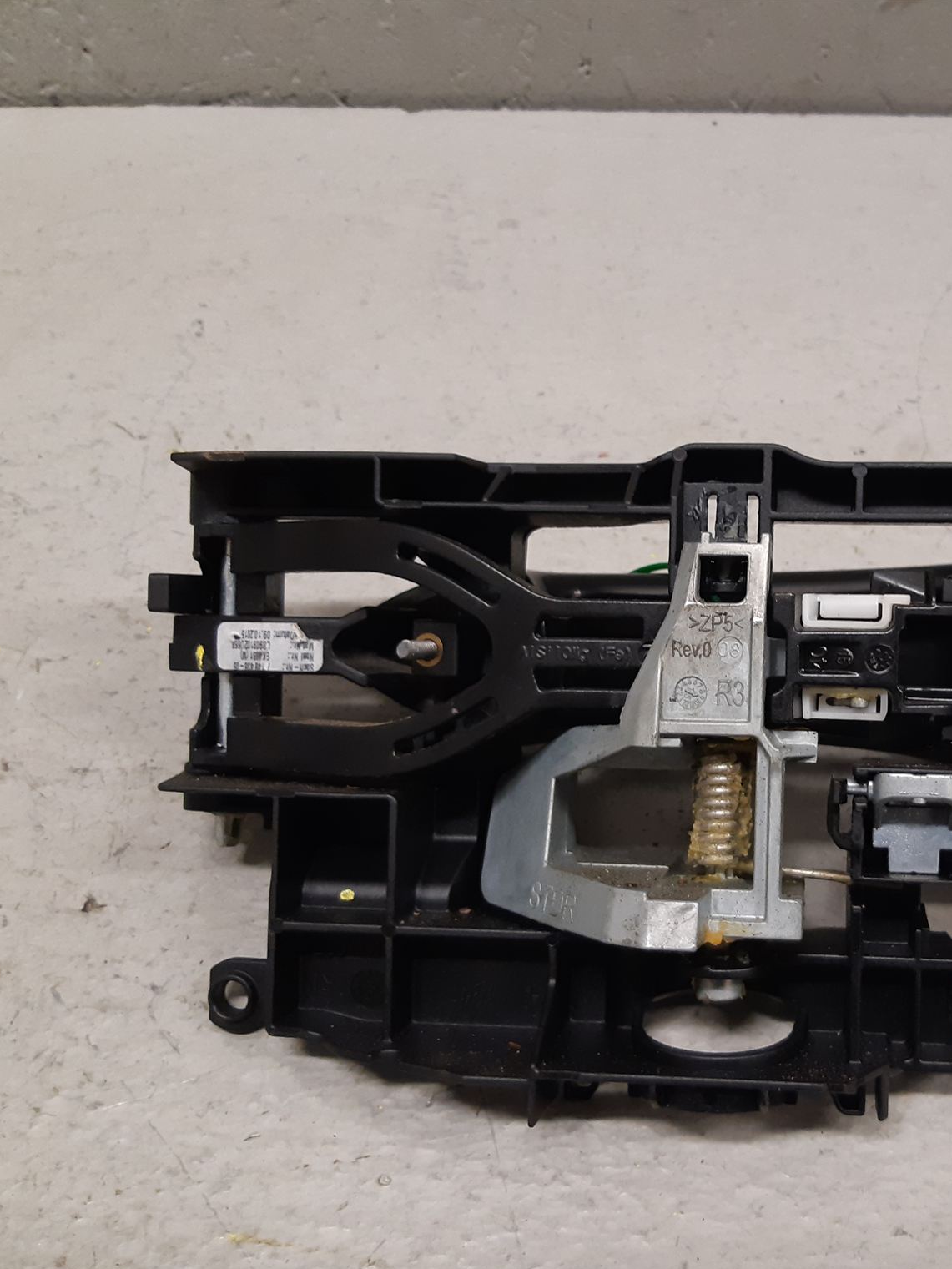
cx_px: 734
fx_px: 1283
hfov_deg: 39.4
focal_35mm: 35
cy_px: 637
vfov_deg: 52.6
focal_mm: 3.93
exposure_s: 1/50
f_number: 1.7
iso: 160
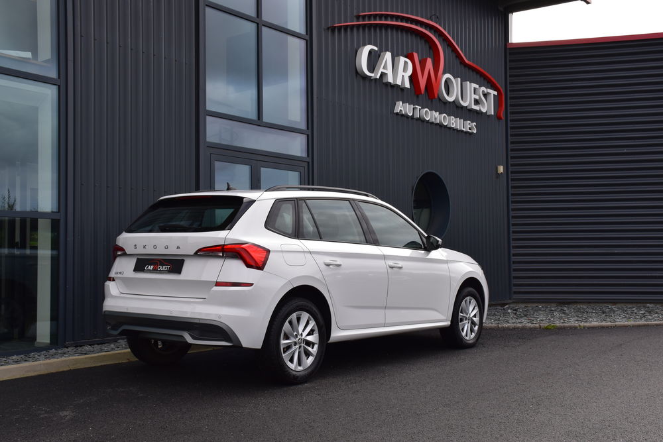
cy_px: 221
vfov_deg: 34.2
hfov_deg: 49.5
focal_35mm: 39
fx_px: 718
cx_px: 332
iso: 400
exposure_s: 1/250
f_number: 10
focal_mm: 26
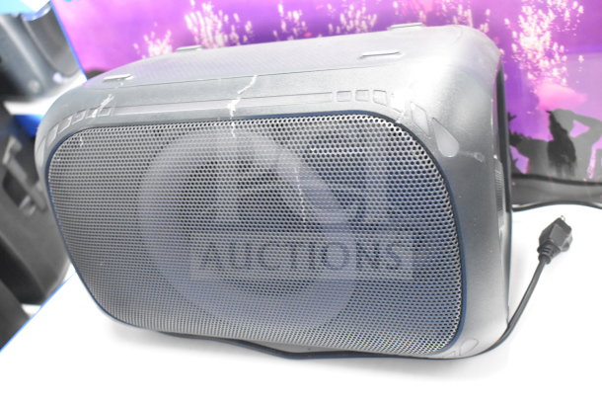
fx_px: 677
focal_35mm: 40
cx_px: 301
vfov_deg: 33.0
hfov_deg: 47.9
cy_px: 201
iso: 5600
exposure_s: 1/40
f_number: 4
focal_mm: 27
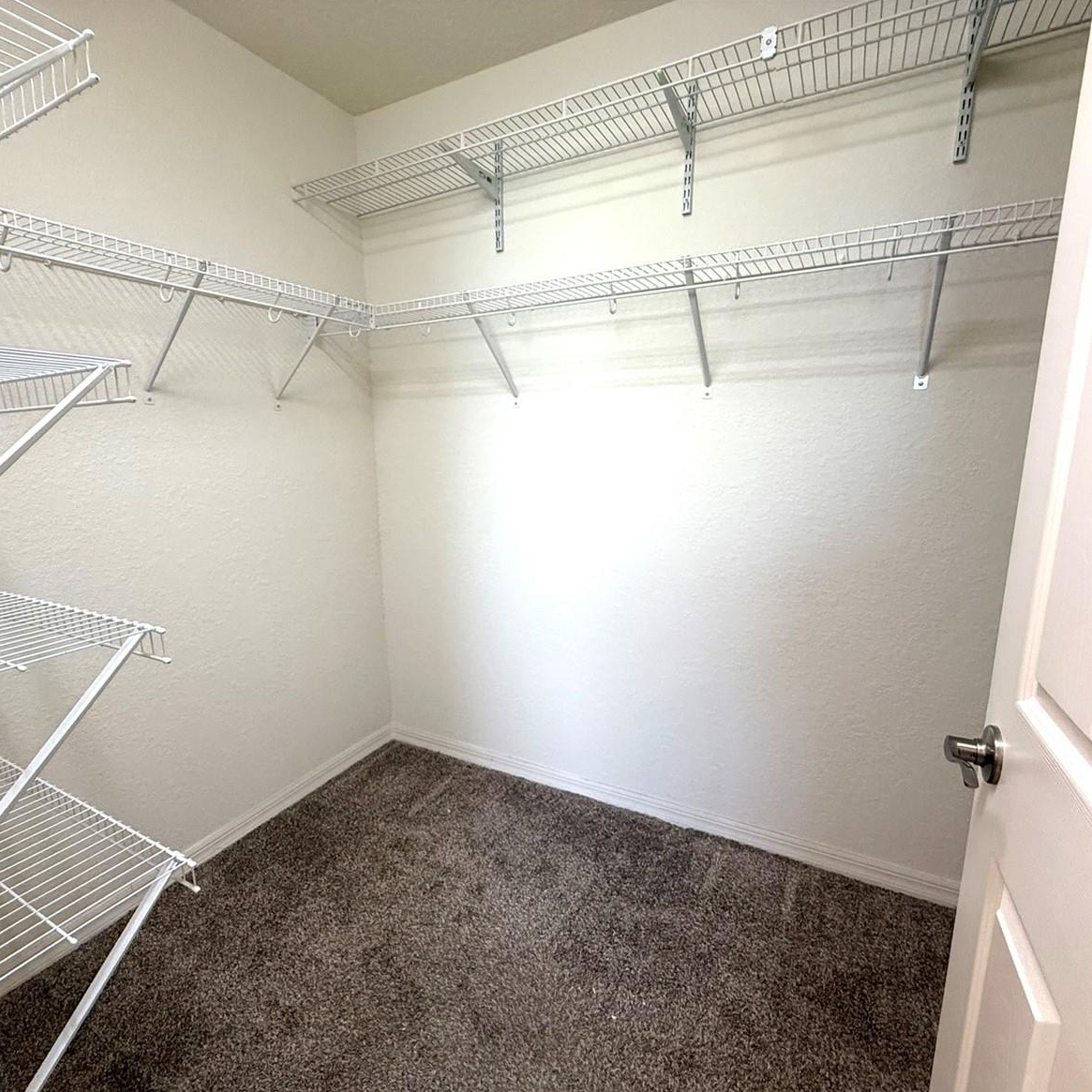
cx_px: 507
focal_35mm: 17
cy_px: 561
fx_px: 607
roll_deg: +0.8
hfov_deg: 83.8
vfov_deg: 83.9
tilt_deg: -10.9
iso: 320
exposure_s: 1/120
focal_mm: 2.22
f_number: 2.2
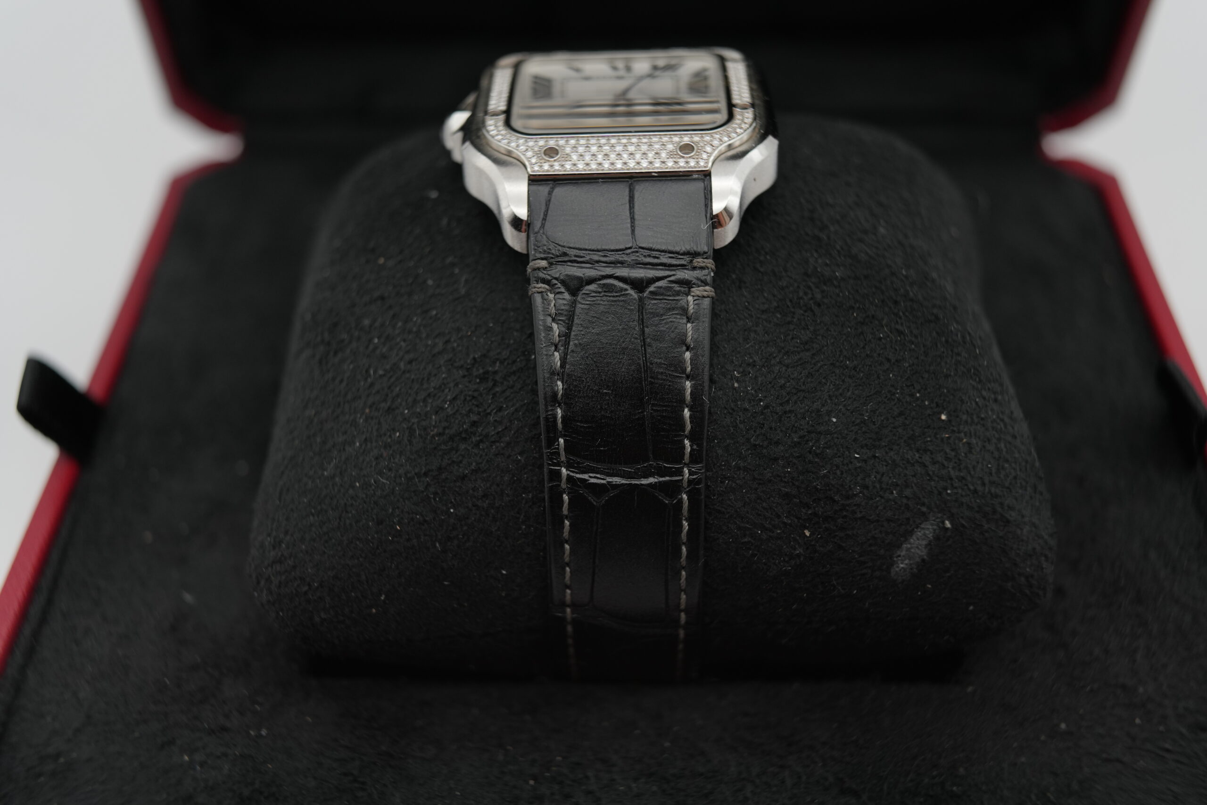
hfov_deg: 54.4
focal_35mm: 35
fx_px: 1173
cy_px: 402
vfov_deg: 37.9
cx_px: 604
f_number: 5
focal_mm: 35
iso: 400
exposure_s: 1/250
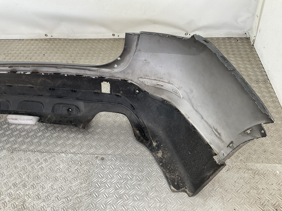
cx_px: 141
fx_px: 236
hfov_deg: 61.7
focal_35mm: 29
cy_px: 106
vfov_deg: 48.2
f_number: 1.8
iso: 25
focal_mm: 3
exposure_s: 1/120
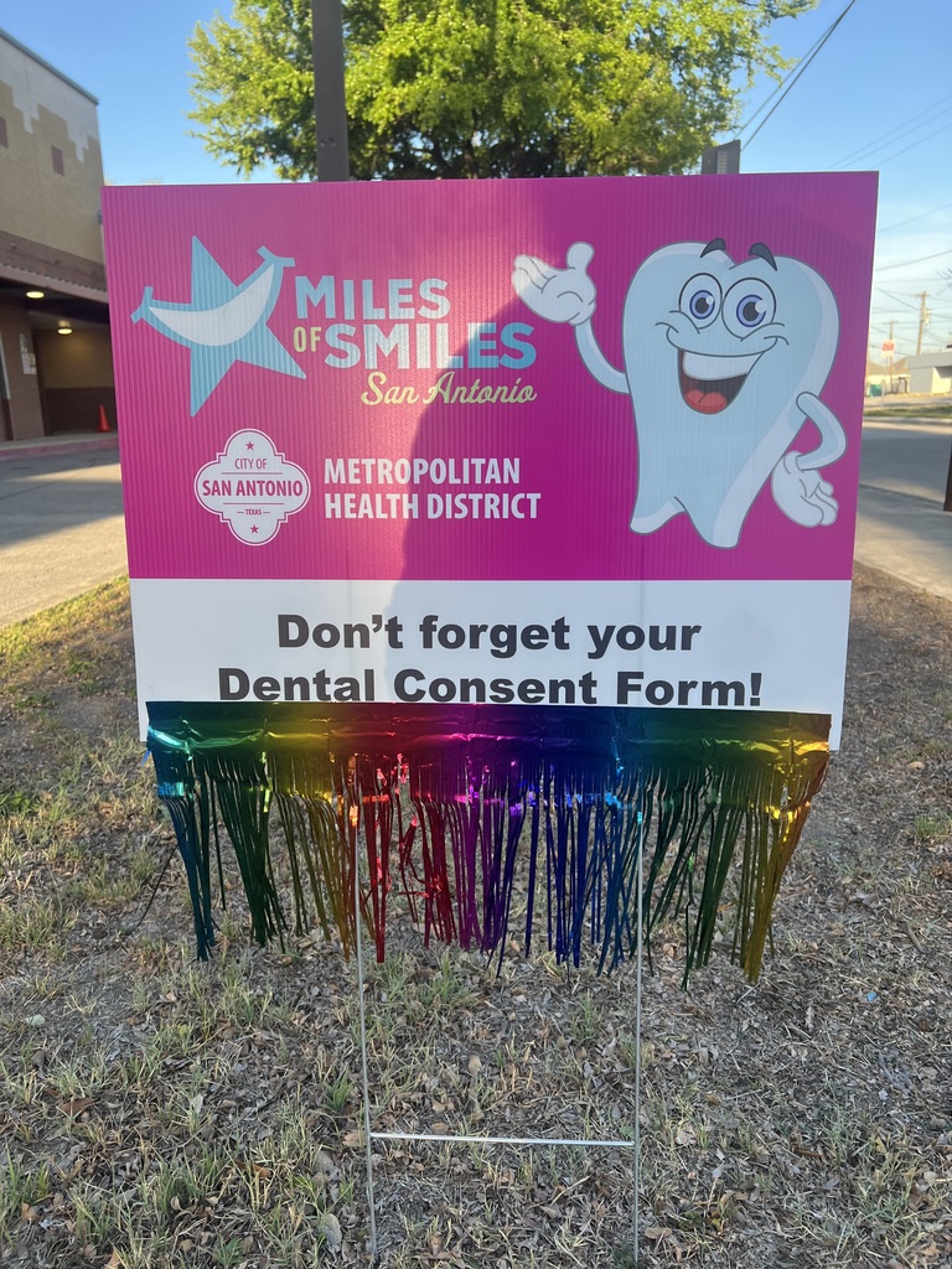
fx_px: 953
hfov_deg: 53.1
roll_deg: +1.0
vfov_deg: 67.3
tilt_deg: -13.5
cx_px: 476
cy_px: 634
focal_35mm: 26
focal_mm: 5.7
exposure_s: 1/674
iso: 50
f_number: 1.5
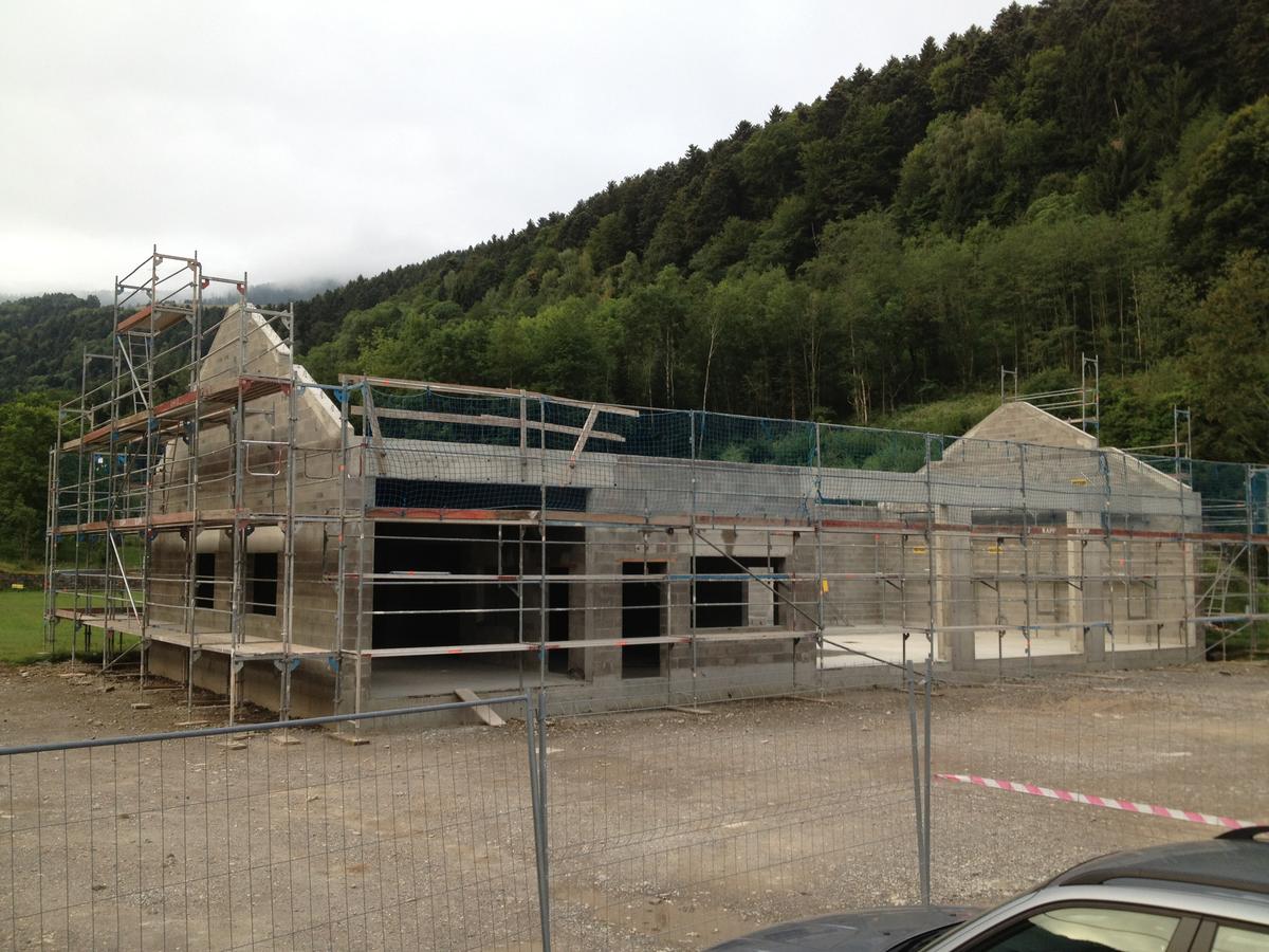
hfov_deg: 52.6
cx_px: 634
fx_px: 1283
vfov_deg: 40.7
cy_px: 476
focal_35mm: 35
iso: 50
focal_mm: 4.28
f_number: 2.4
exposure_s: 1/243
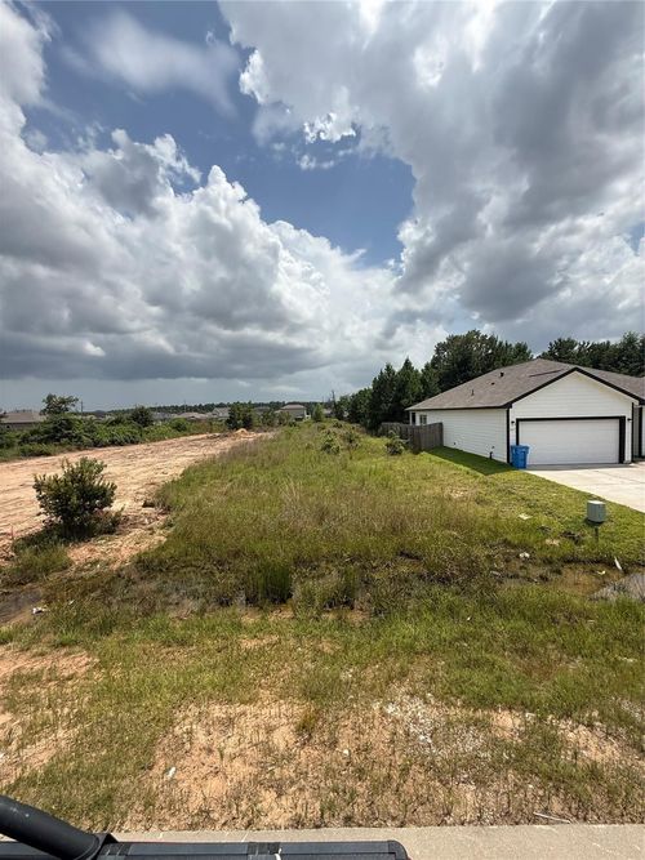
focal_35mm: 14
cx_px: 322
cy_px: 430
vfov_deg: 102.1
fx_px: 348
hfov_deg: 85.7
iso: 64
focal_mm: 2.22
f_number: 2.2
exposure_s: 1/2410
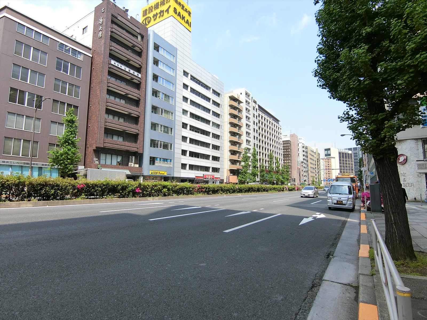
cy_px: 160
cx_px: 214
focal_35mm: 19
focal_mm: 4.06
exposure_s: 1/800
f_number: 2.7
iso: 80
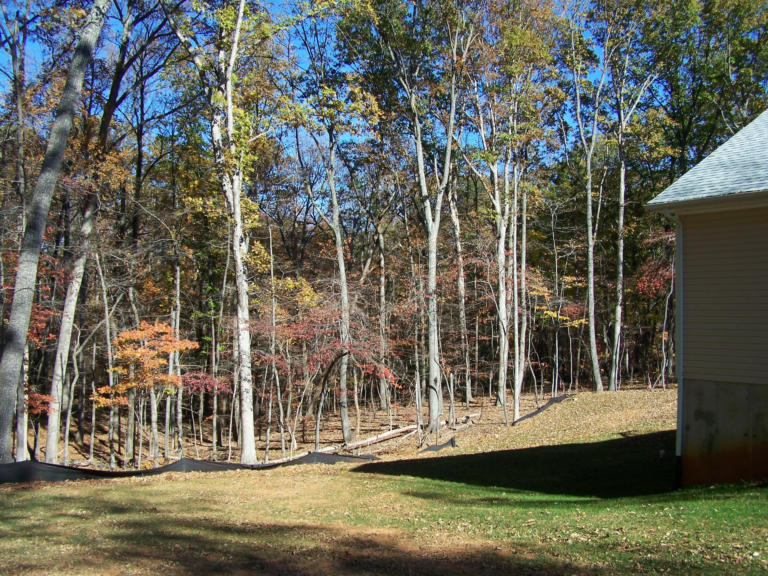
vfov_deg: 37.7
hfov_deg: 49.0
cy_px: 288
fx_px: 843
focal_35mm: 38
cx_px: 384
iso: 64
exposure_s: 1/320
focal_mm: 6.3
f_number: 4
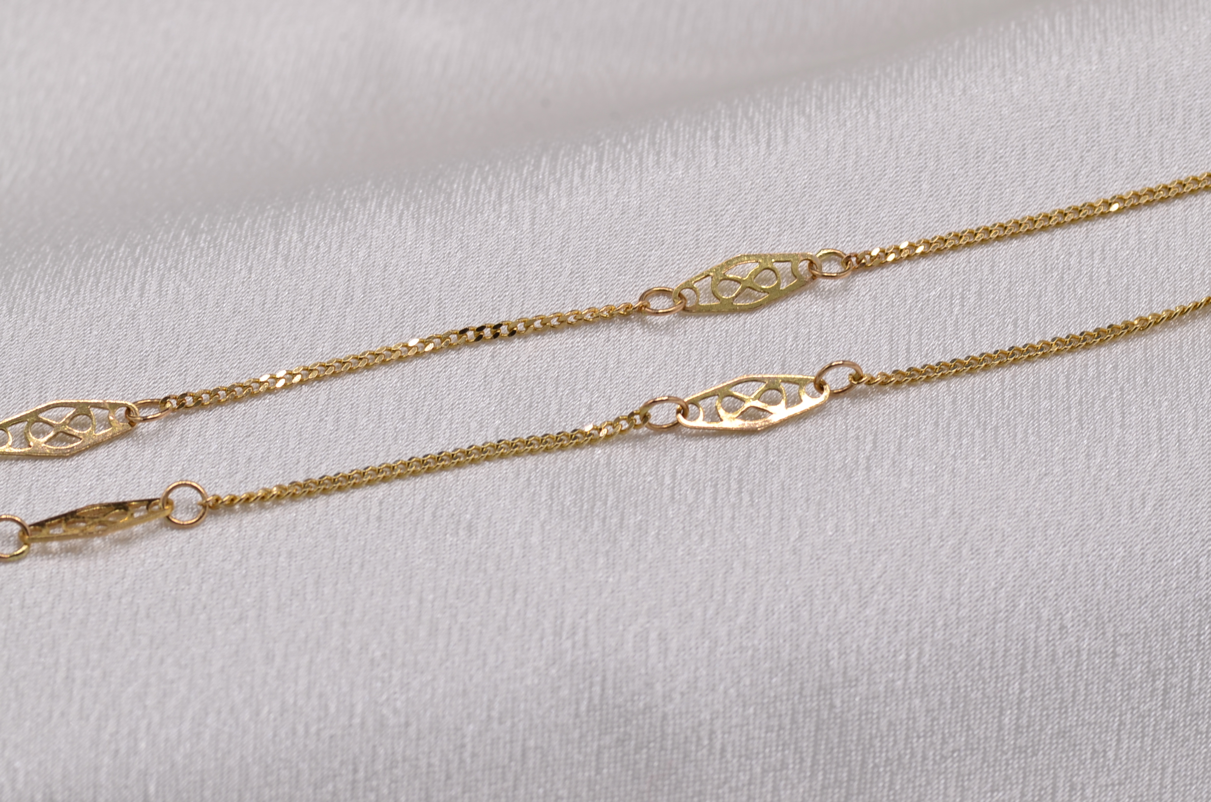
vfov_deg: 8.7
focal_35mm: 158
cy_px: 401
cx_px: 606
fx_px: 5287
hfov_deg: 13.1
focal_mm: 105
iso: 100
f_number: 16
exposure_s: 1/30
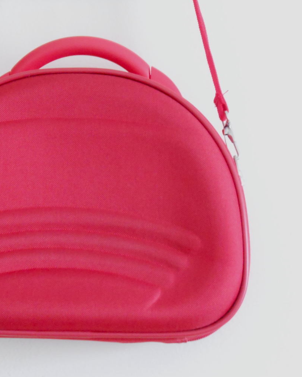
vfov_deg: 23.0
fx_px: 927
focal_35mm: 83
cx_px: 72
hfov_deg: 18.4
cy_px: 191
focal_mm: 11.3
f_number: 5.6
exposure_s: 1/3
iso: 800
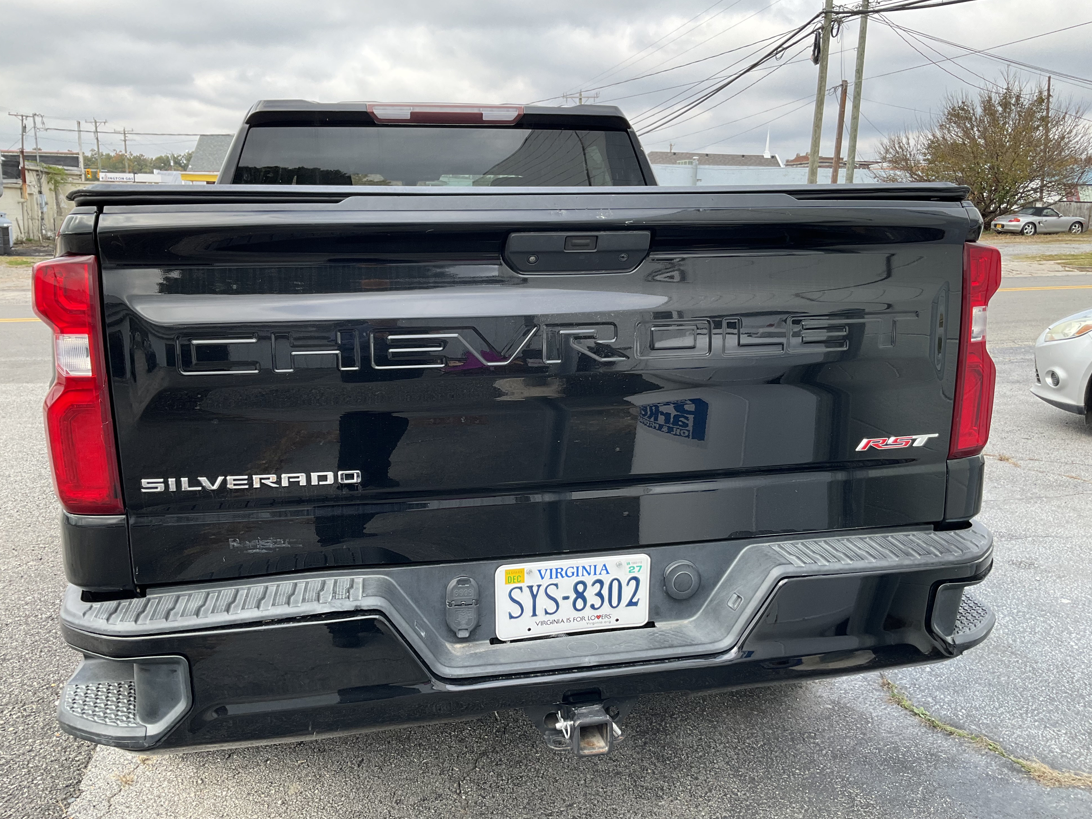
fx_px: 946
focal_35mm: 30
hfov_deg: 60.0
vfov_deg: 46.8
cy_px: 414
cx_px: 539
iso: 25
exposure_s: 1/286
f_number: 1.8
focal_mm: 3
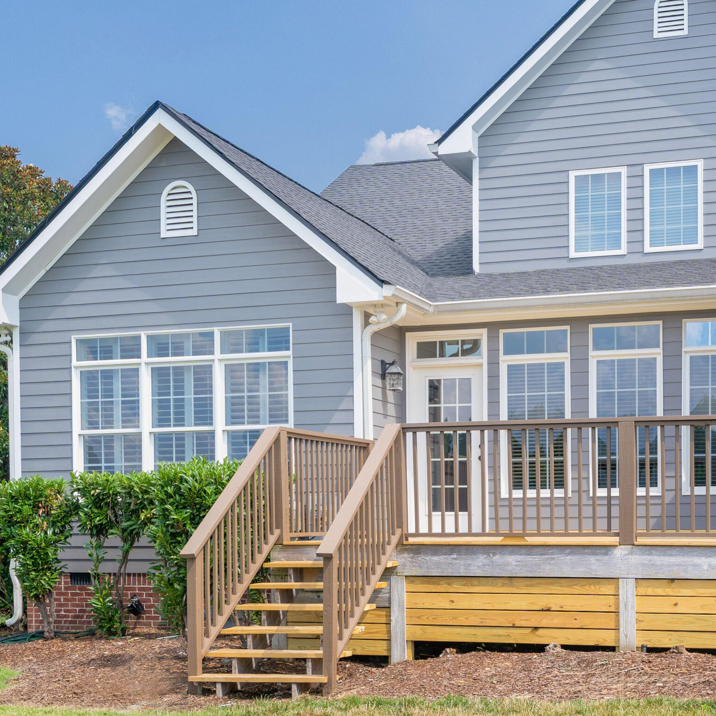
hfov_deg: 32.0
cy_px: 371
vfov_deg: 32.2
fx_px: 1240
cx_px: 462
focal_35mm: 53
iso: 320
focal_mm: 32
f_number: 7.1
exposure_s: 1/500
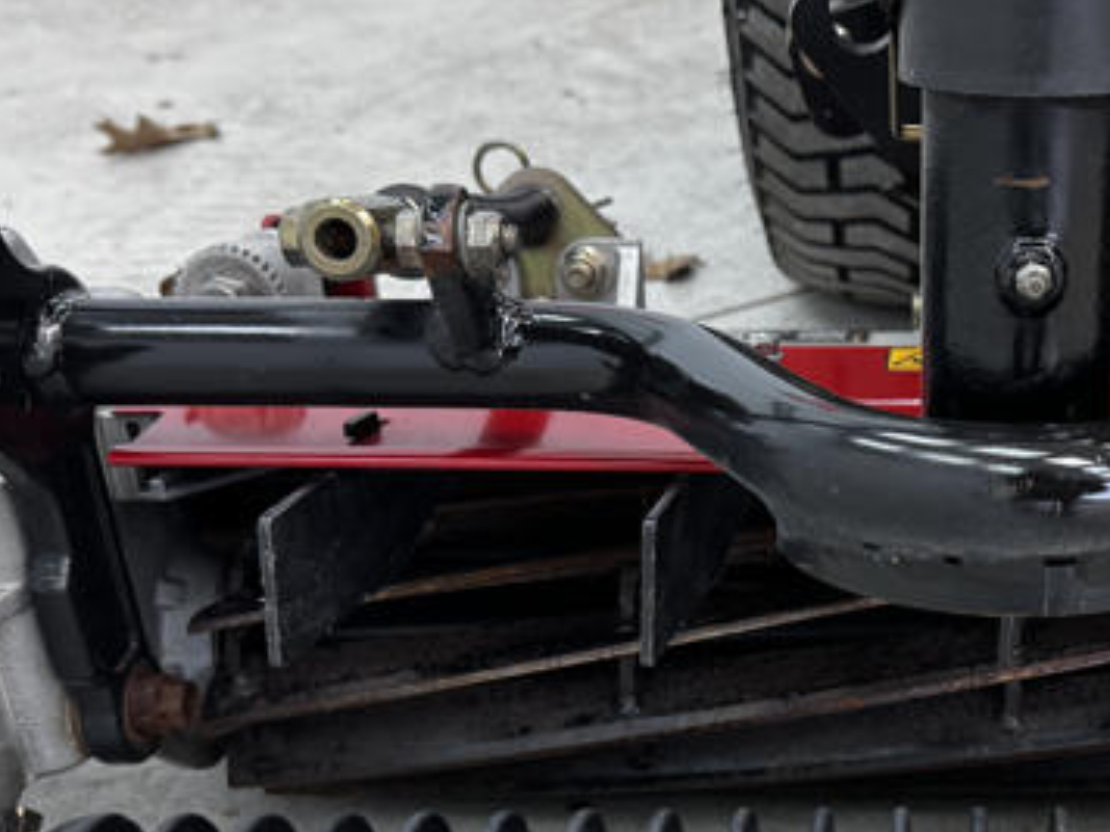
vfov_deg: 26.7
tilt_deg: -31.8
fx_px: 1732
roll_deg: +0.3
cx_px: 963
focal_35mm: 54
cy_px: 605
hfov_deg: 33.9
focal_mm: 6.76
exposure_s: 1/120
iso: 200
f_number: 1.78
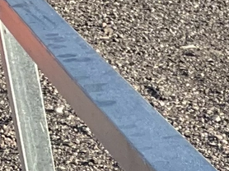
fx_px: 1381
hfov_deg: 7.9
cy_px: 358
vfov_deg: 6.8
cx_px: 740
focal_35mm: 209
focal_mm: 3
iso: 25
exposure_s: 1/599
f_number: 1.8
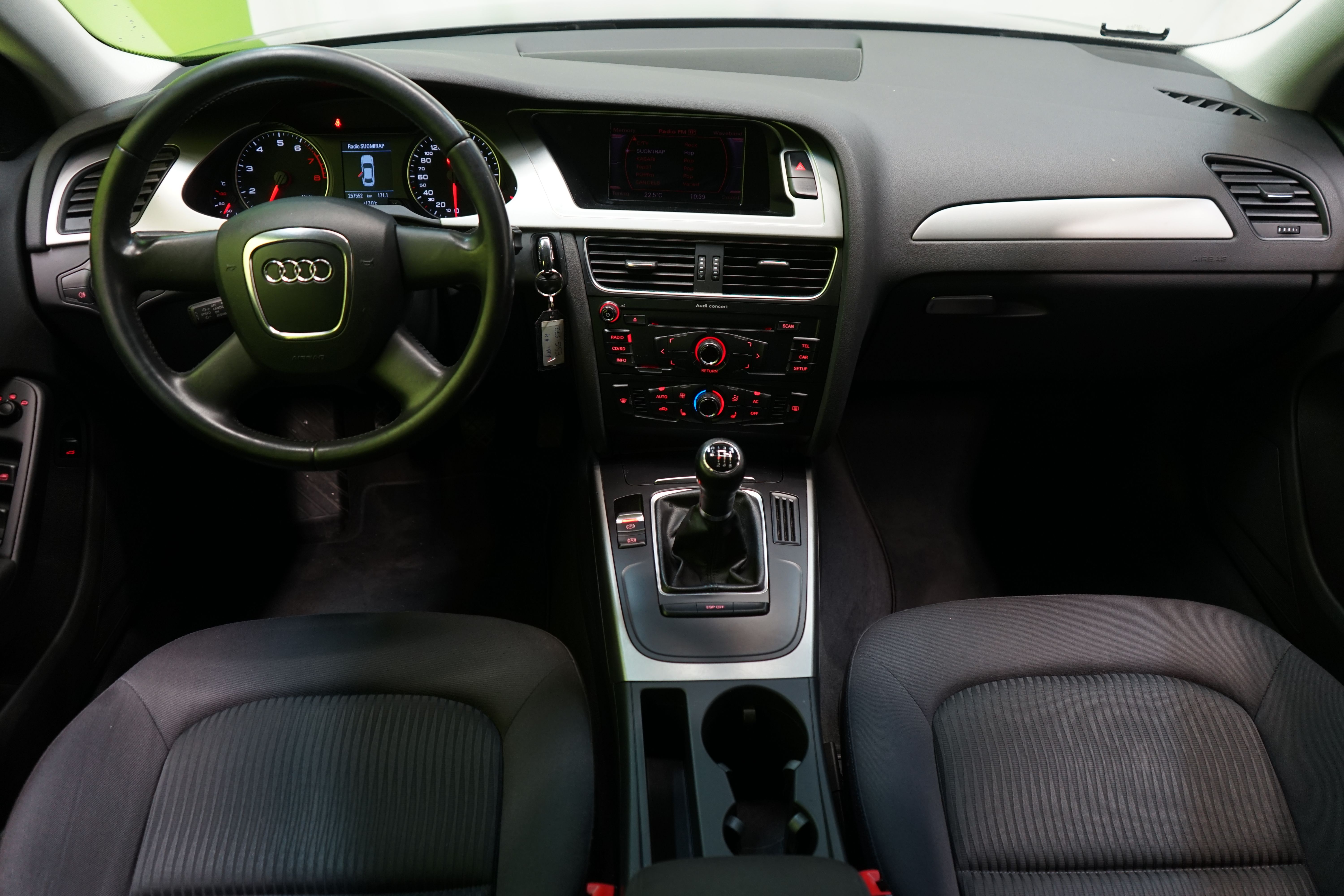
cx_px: 672
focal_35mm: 28
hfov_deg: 65.5
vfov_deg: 46.4
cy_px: 448
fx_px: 1045
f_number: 3.5
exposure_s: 1/30
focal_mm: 28
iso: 640
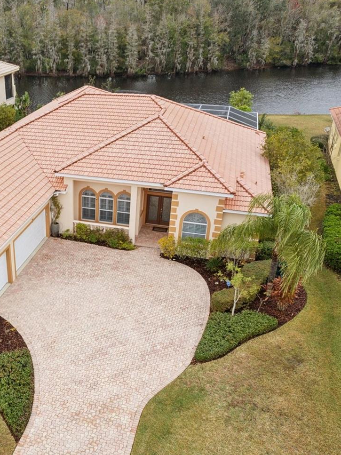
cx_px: 55
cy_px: 247
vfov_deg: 52.6
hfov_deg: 38.7
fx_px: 460
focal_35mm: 35
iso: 140
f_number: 2.8
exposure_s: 1/1000
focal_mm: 8.4
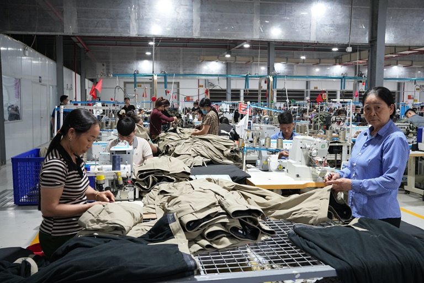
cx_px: 212
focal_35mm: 36
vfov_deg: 37.0
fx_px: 423
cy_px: 142
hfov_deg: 53.3
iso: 2500
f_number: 5.6
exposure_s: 1/160
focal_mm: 35.9
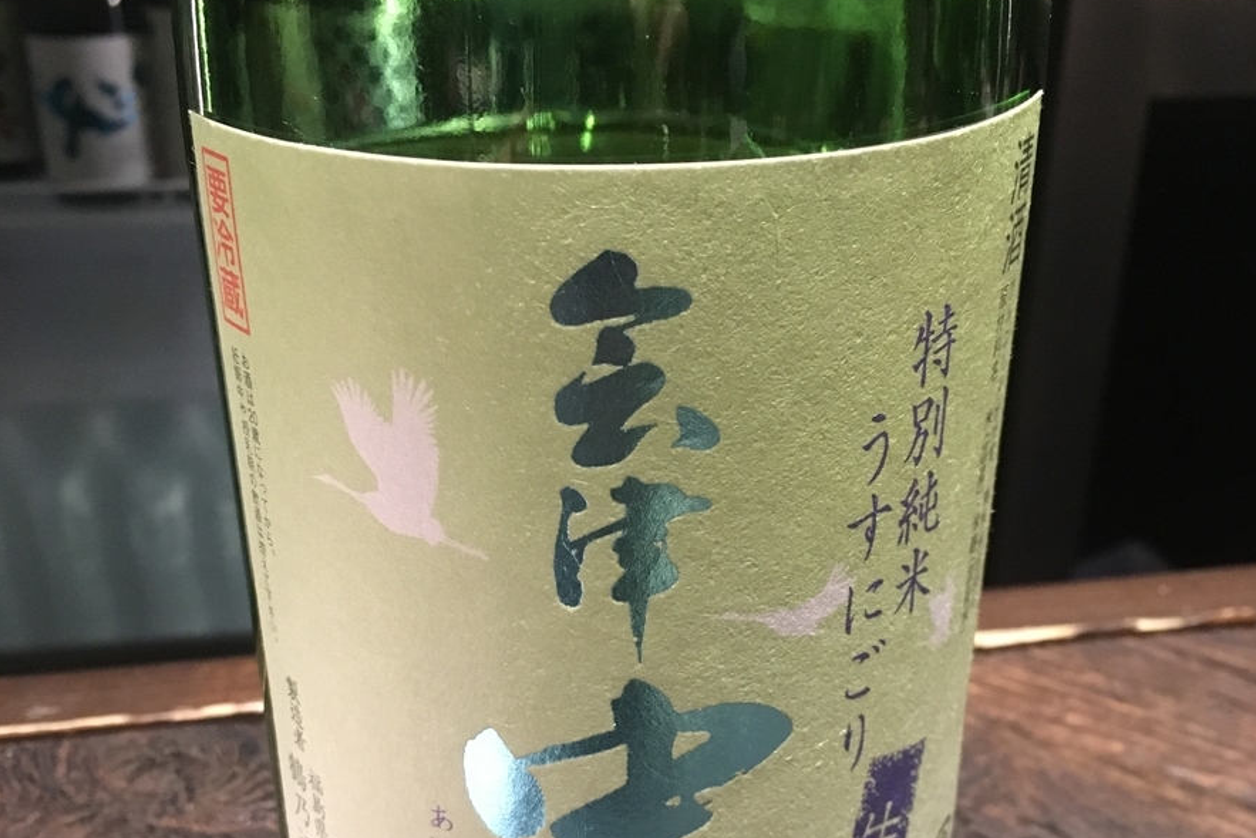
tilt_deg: -28.2
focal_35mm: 41
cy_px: 593
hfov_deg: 47.4
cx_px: 636
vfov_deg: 32.2
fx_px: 1431
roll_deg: -0.3
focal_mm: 4.15
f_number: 2.2
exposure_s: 1/15
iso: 200
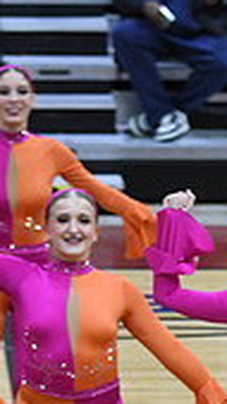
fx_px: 5471
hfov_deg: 2.4
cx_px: 655
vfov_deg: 4.2
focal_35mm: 511
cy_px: 393
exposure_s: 1/400
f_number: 2.8
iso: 3200
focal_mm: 95
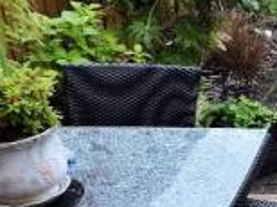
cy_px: 158
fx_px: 727
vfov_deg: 16.1
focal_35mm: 91
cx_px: 458
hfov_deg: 18.2
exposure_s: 1/80
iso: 100
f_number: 3
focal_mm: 4.3
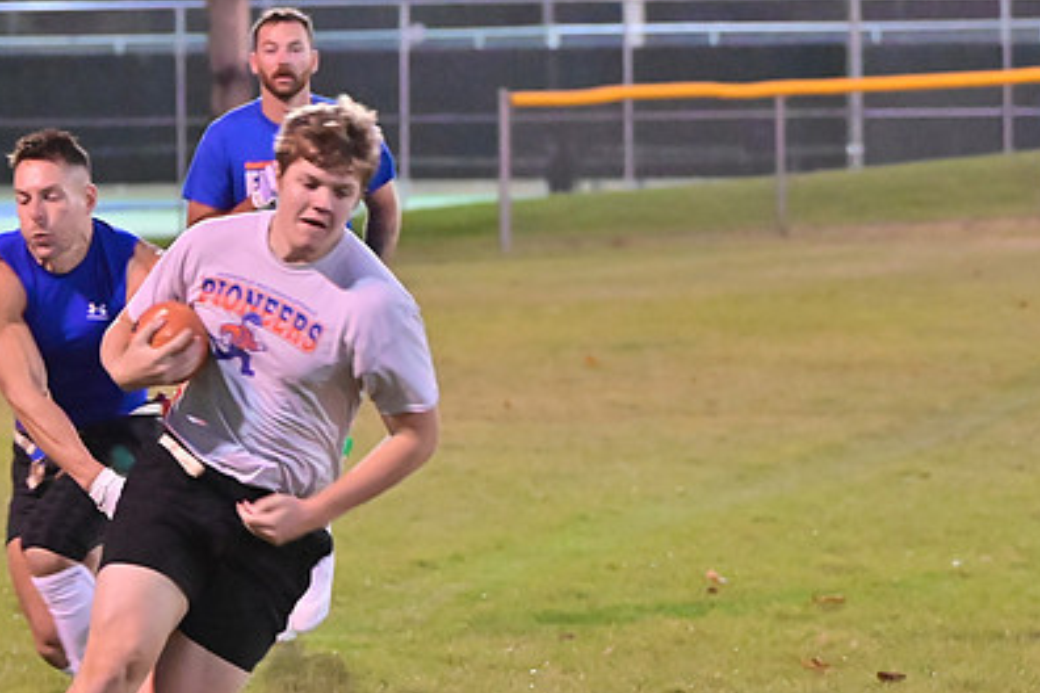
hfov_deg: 8.9
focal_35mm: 230
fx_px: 6644
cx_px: 365
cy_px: 277
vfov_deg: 6.0
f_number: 4
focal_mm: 105
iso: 6400
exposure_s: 1/320
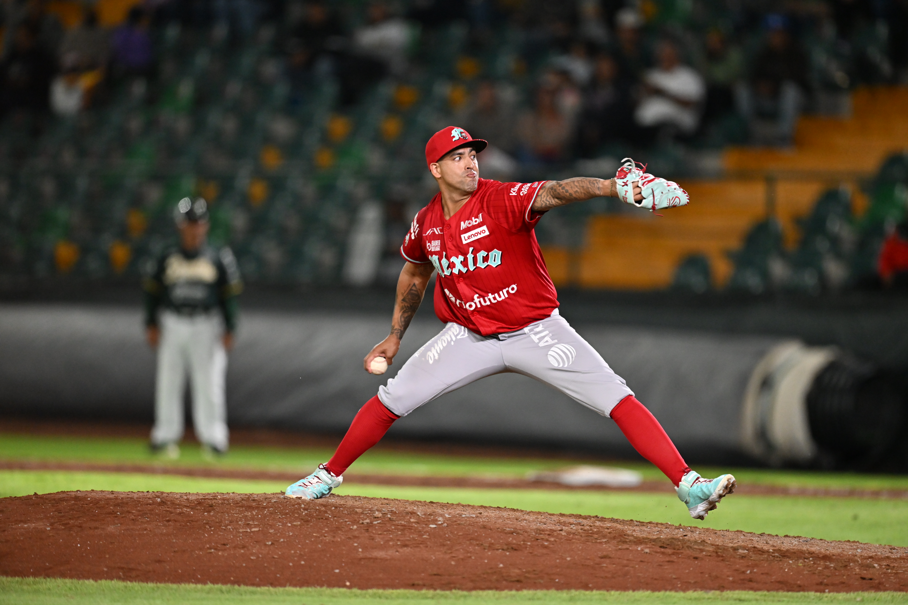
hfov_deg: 5.2
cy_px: 302
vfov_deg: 3.4
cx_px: 454
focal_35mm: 400
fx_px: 10088
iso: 2500
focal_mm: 400
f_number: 2.8
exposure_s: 1/1250
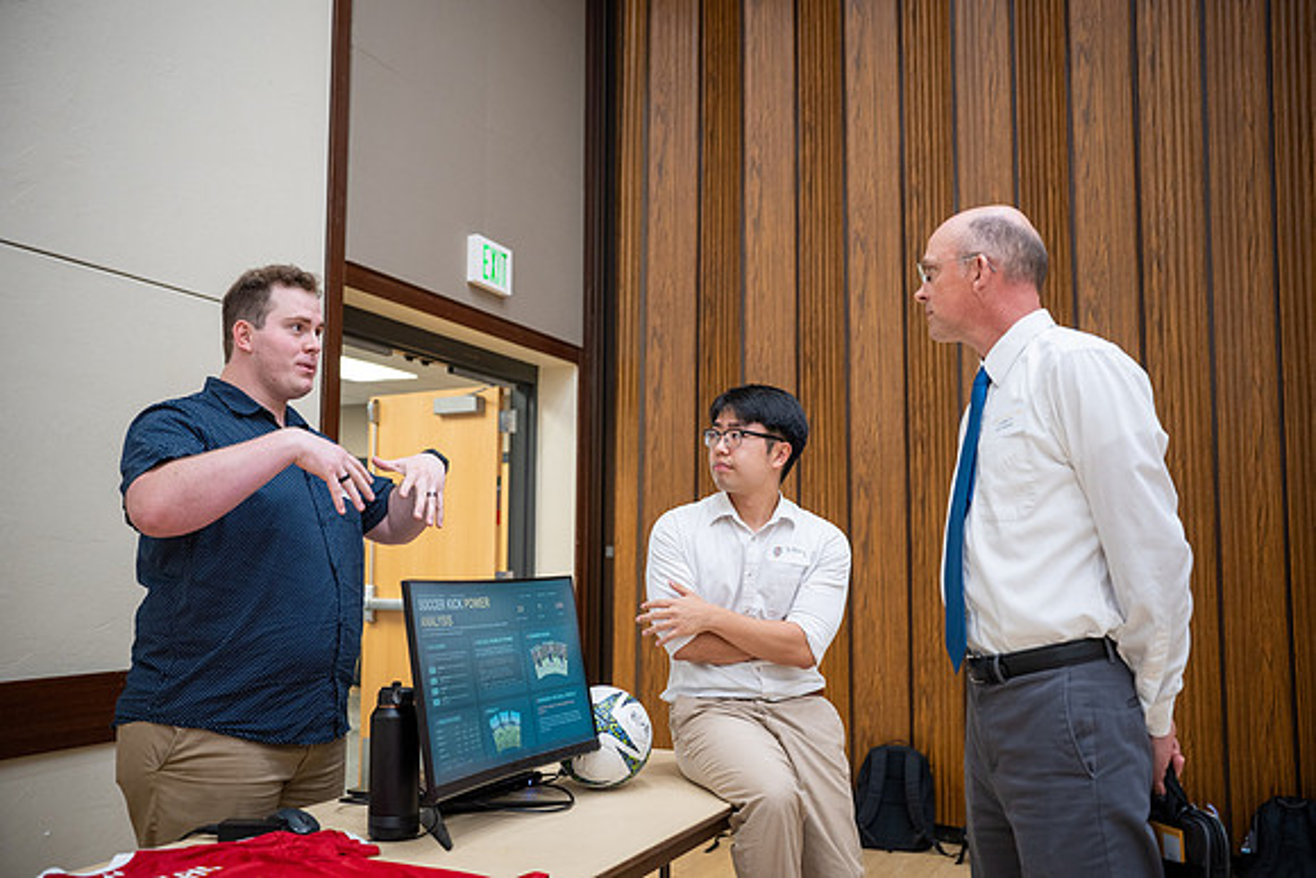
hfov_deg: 56.5
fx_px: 1225
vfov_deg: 39.4
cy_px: 439
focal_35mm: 34
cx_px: 658
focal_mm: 33.5
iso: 1100
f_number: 2.8
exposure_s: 1/160
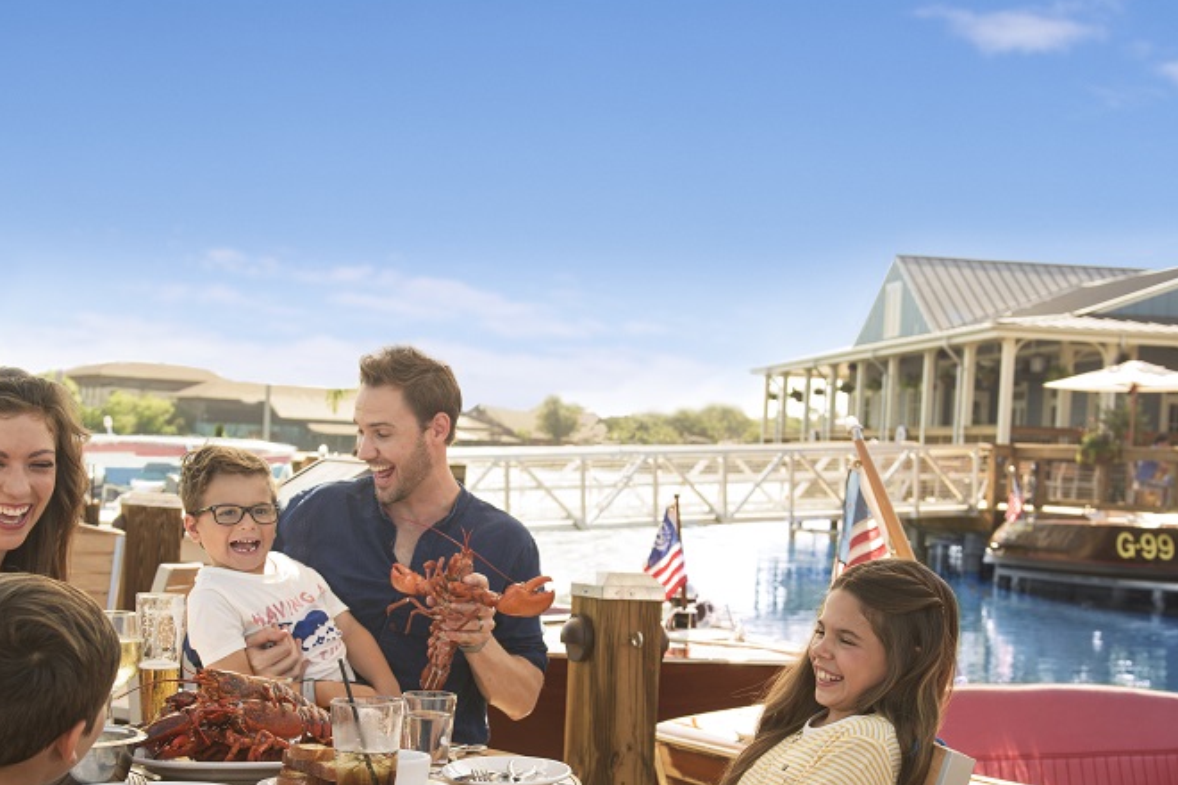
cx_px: 589
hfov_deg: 37.5
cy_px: 556
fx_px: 1734
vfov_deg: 25.3
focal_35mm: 53
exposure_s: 1/500
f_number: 5
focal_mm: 35
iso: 320
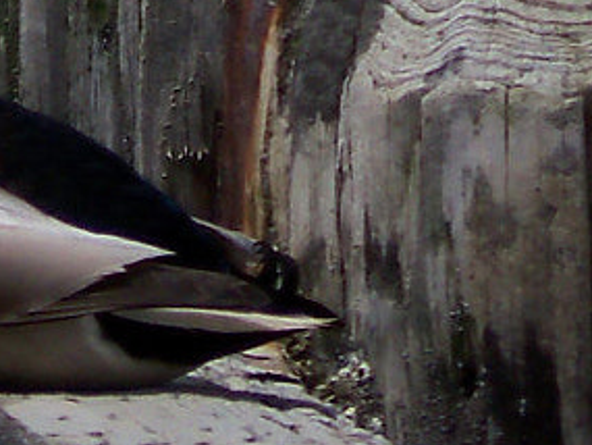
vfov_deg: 0.8
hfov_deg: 1.0
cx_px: 193
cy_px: -780
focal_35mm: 1965
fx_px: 33619
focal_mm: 62
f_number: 8.5
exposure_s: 1/1600
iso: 80
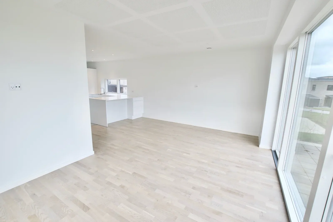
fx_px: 139
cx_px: 166
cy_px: 111
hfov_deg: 100.4
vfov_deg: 77.3
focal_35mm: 15
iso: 400
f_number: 8
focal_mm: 10
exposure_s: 1/60
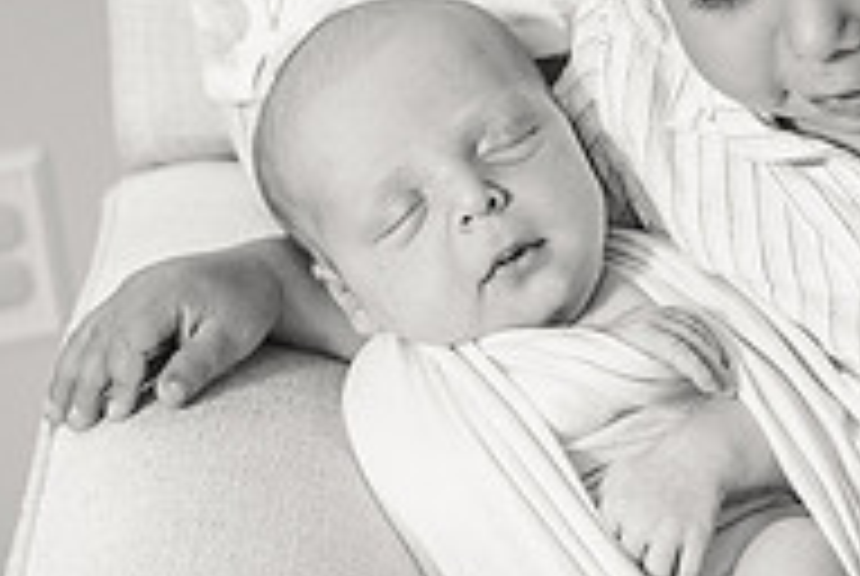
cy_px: 205
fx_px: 2464
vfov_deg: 13.3
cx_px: 743
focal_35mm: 103
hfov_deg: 19.5
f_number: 3.5
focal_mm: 32
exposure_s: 1/160
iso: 3200
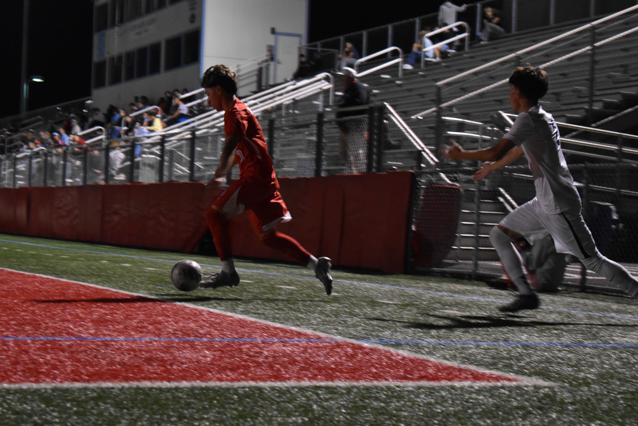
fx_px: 1462
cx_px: 319
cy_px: 213
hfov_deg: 24.6
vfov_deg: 16.6
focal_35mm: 82
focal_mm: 55
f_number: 5.6
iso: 3200
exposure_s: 1/100
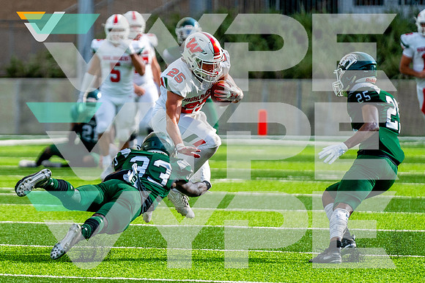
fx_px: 5433
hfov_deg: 4.5
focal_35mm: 460
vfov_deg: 3.0
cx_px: 87
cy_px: 105
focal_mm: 200
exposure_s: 1/2000
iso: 400
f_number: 2.8
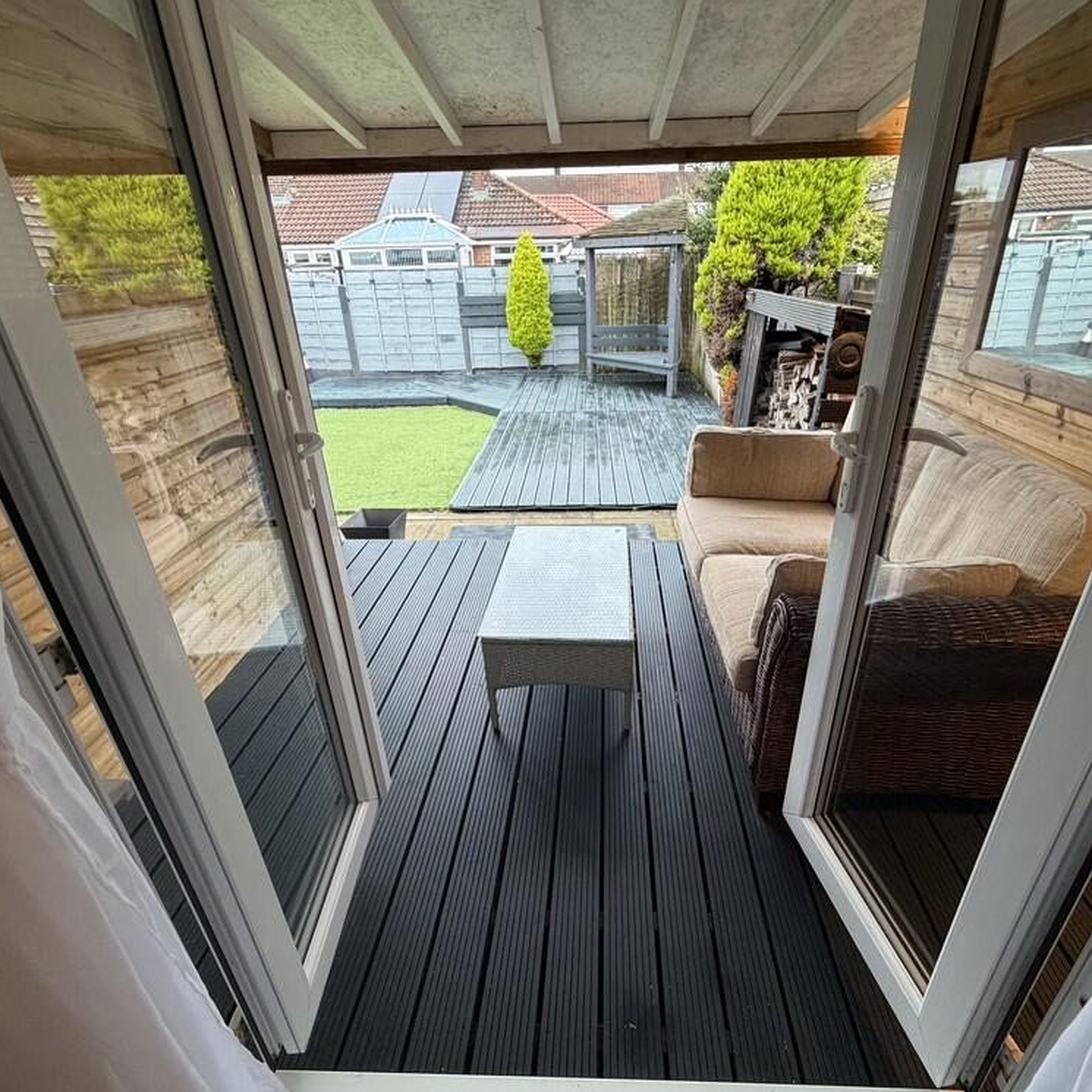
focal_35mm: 17
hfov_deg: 83.9
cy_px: 536
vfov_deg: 84.0
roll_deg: +0.8
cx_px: 578
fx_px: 607
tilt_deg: -26.1
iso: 200
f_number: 2.2
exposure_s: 1/100
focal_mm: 2.22
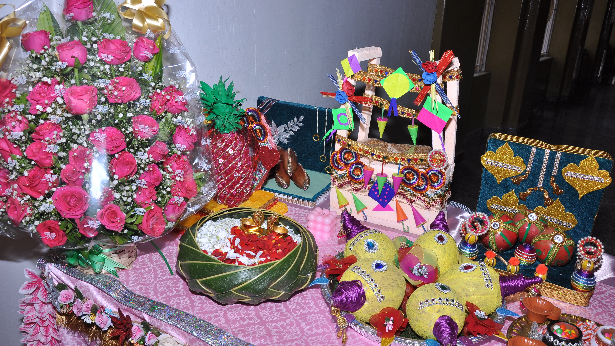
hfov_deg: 66.1
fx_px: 473
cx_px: 309
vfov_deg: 40.1
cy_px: 155
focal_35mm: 29
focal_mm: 18
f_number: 8
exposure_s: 1/160
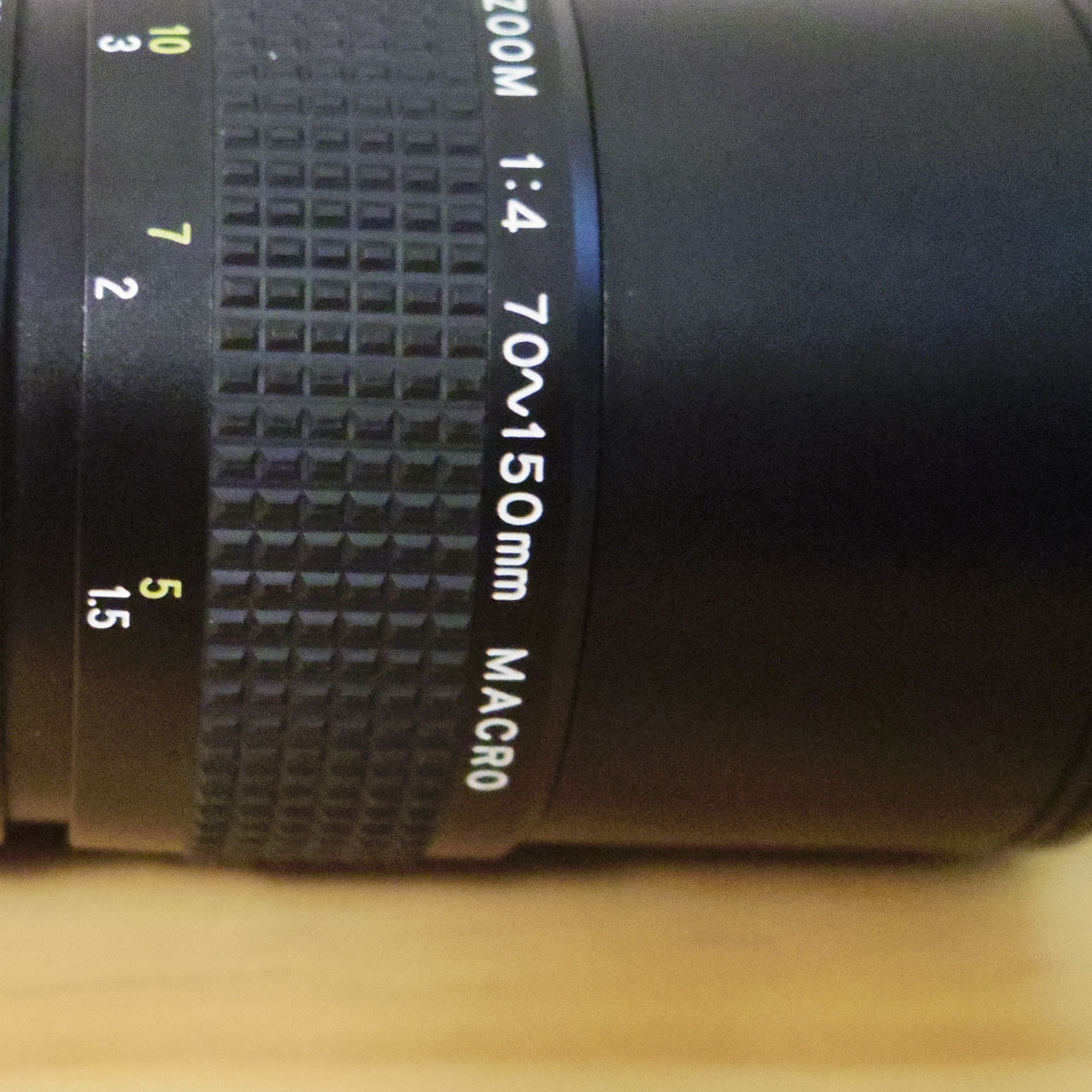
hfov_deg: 21.2
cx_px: 129
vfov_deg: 21.6
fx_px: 2855
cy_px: 486
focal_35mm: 80
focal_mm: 8.5
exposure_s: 1/6
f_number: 1.9
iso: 3200
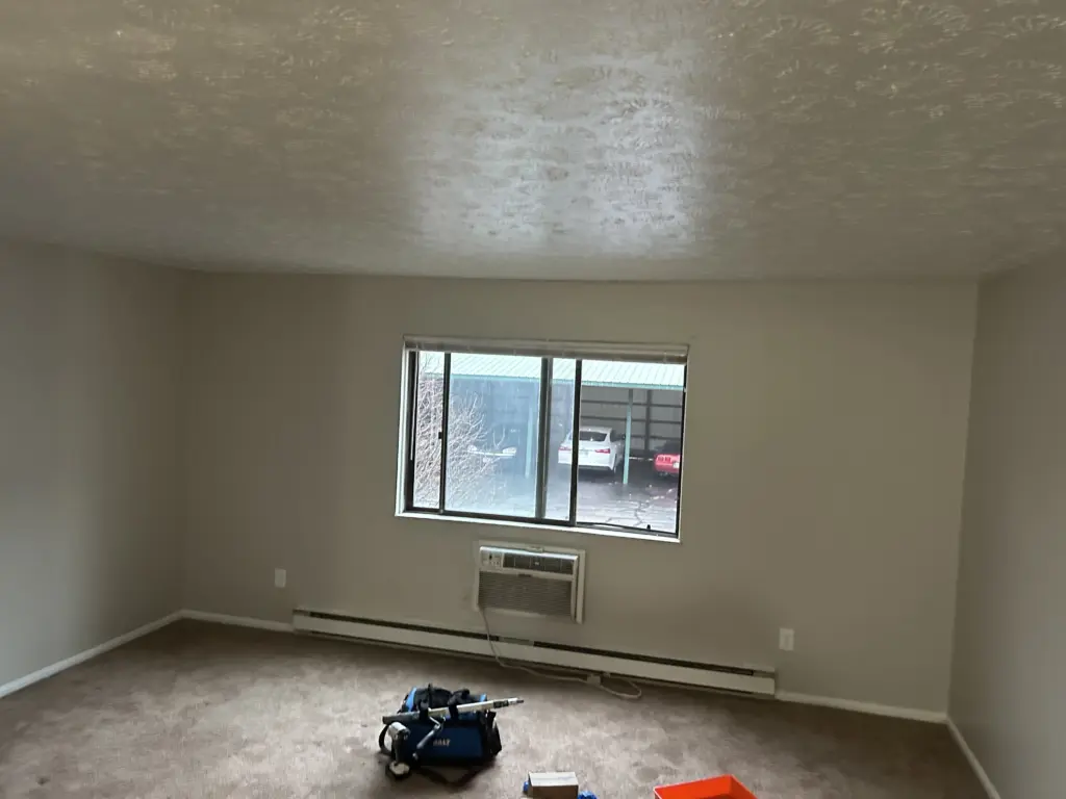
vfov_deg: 53.1
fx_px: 801
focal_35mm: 26
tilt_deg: -3.2
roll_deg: -3.0
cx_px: 533
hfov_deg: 67.3
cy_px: 400
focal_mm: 5.7
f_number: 1.5
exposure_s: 1/40
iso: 400
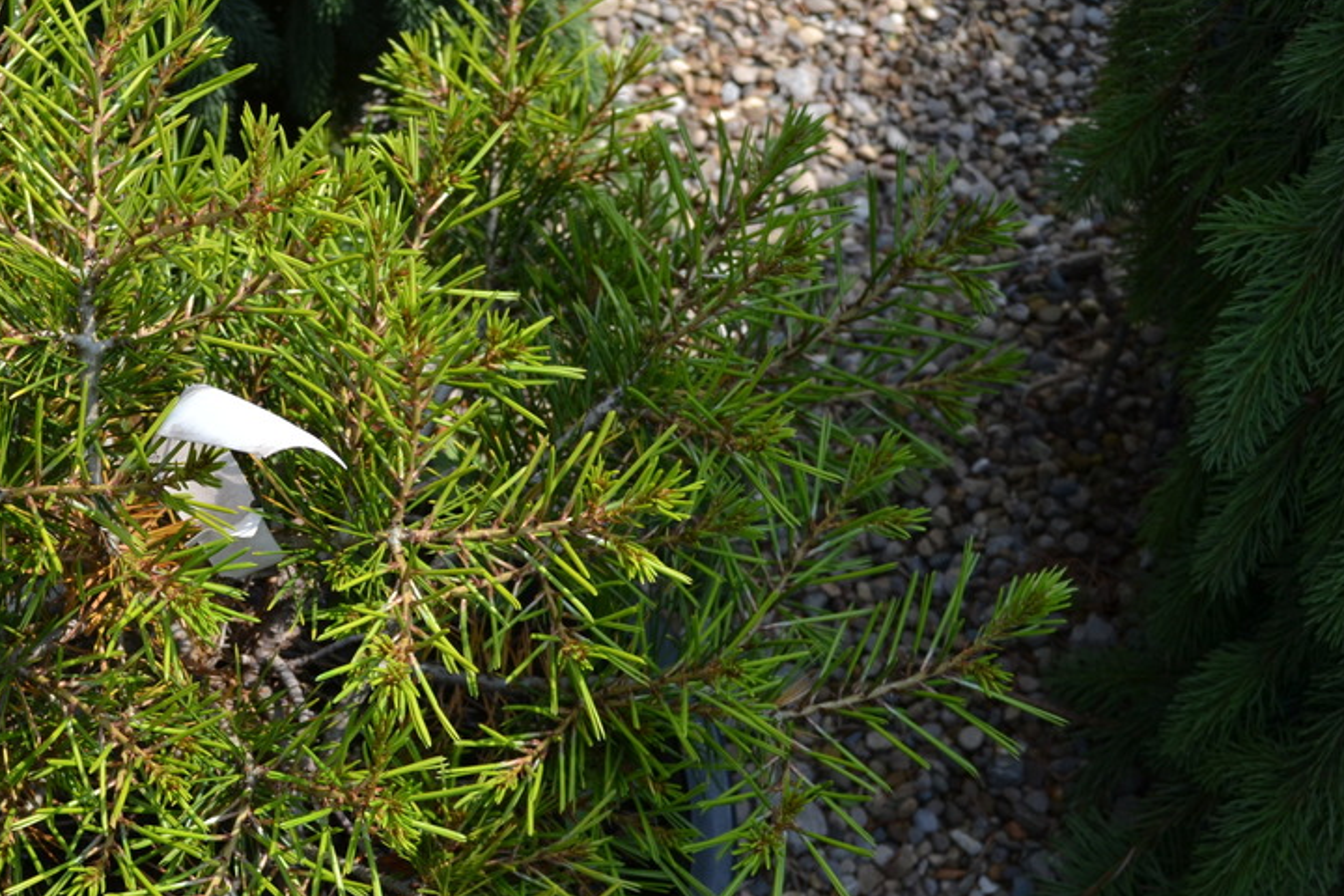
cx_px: 230
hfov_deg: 24.9
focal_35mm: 80
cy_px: 618
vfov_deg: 17.0
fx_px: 2986
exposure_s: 1/200
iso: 100
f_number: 7.1
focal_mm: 32
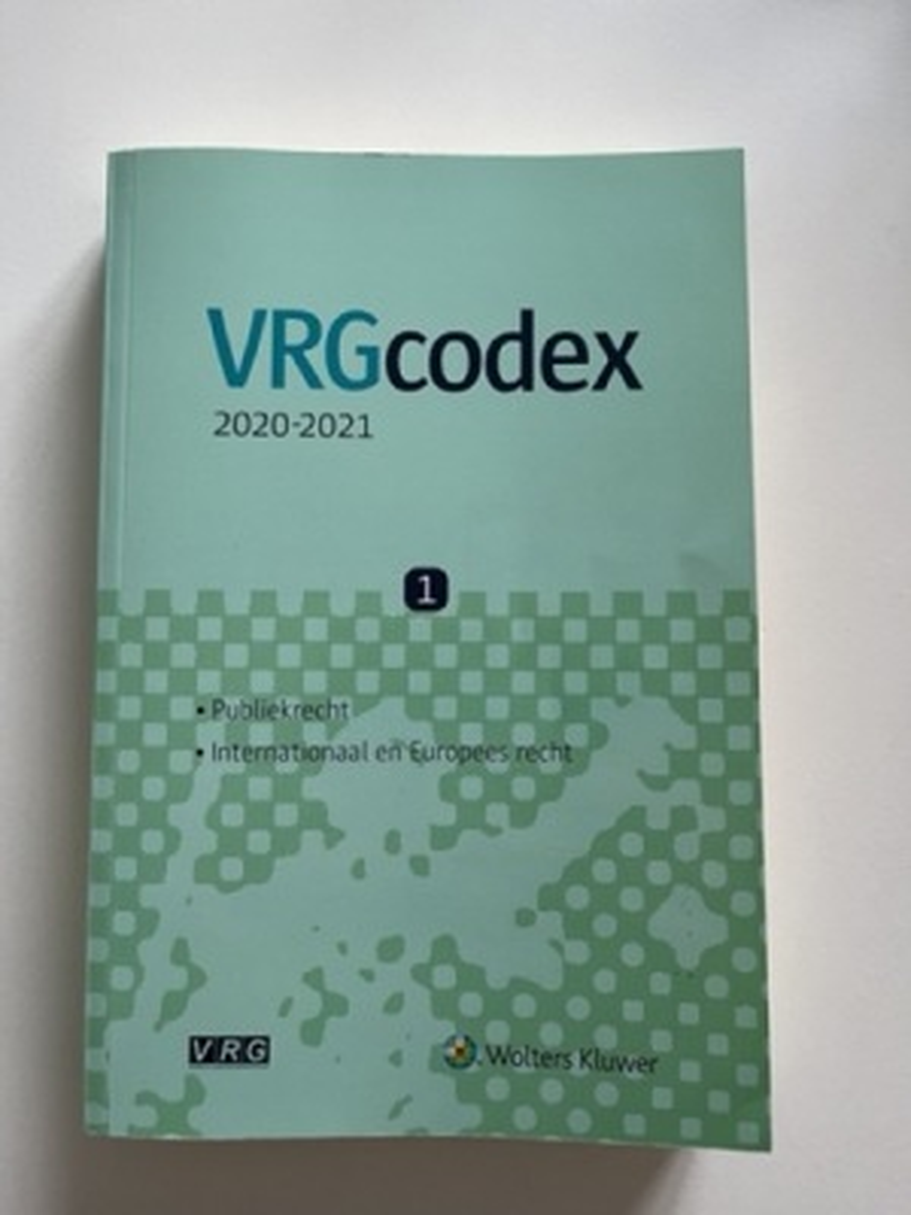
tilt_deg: -86.3
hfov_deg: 53.1
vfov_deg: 67.3
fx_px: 912
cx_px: 456
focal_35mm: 26
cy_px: 608
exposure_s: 1/72
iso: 125
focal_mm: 5.1
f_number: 1.6
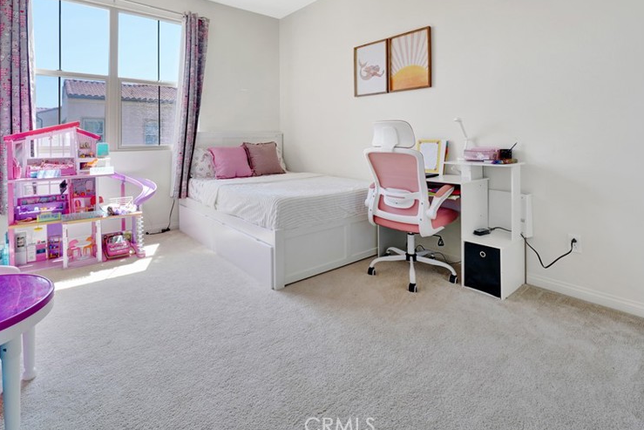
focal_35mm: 18
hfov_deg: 89.8
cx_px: 299
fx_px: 322
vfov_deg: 65.5
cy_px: 140
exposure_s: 1/100
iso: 400
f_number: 7.1
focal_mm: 13
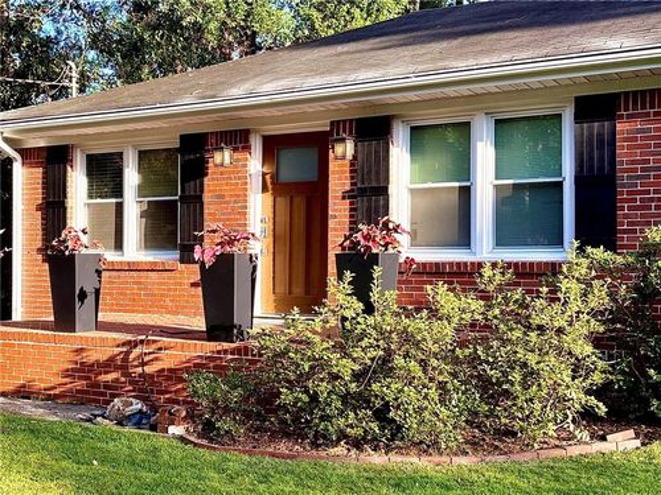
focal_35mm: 26
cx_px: 330
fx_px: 496
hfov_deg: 67.3
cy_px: 248
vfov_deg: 53.1
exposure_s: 1/496
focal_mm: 5.96
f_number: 1.6
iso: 64
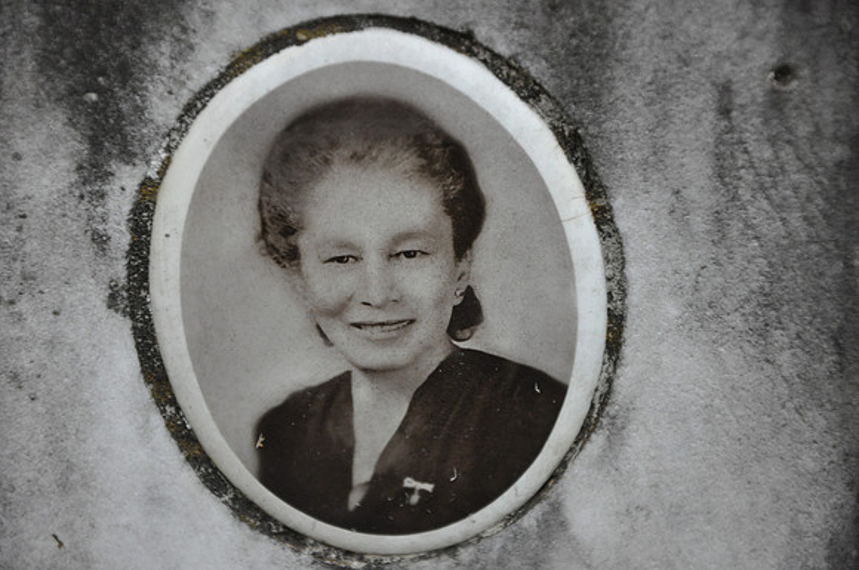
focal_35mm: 158
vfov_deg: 8.7
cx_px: 430
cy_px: 285
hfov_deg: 13.1
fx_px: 3753
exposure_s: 1/60
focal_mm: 105
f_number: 5.6
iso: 800
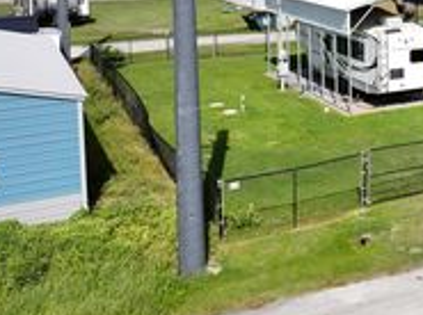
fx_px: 793
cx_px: 542
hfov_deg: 25.8
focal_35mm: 65
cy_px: -13
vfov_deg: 21.6
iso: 400
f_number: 2.8
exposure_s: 1/1000
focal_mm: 12.29
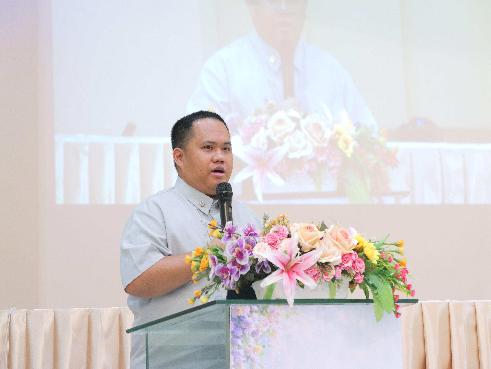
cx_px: 246
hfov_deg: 18.9
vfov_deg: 14.2
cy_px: 184
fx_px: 1475
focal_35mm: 104
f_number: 4
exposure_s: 1/40
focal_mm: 52
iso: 3200
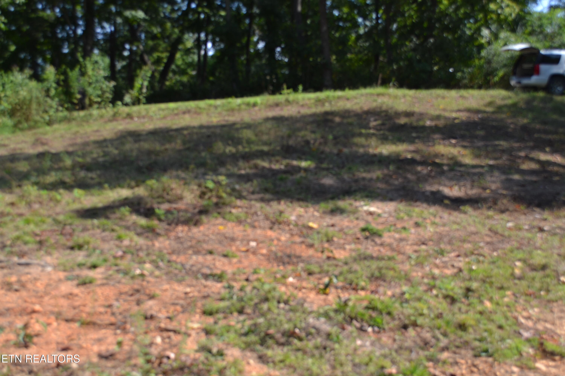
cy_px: 188
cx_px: 282
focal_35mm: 42
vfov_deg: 31.9
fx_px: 659
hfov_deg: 46.4
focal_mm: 28
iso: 100
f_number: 5.6
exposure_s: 1/200
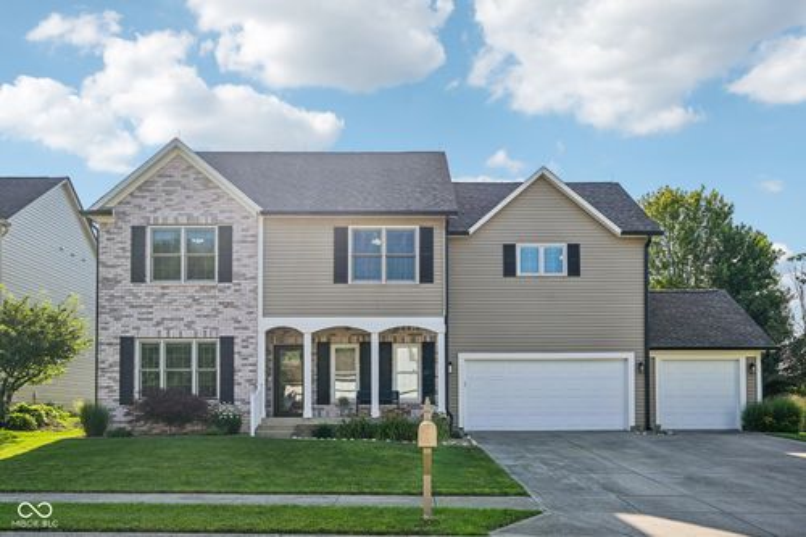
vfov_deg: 43.6
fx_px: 671
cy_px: 268
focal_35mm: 30
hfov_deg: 61.9
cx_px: 403
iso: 100
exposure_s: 1/250
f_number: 8
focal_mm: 30
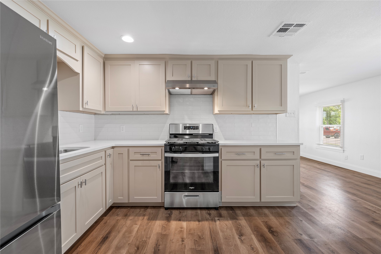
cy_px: 127
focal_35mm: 15
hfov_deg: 100.4
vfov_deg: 77.3
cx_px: 190
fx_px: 159
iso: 320
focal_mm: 15
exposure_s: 1/1.25
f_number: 8
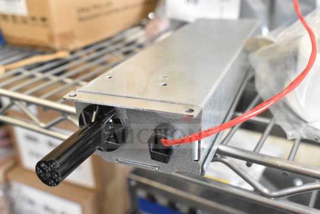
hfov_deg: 49.5
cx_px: 160
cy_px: 107
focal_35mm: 39
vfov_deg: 34.2
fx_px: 347
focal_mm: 26
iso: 6400
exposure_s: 1/250
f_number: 8
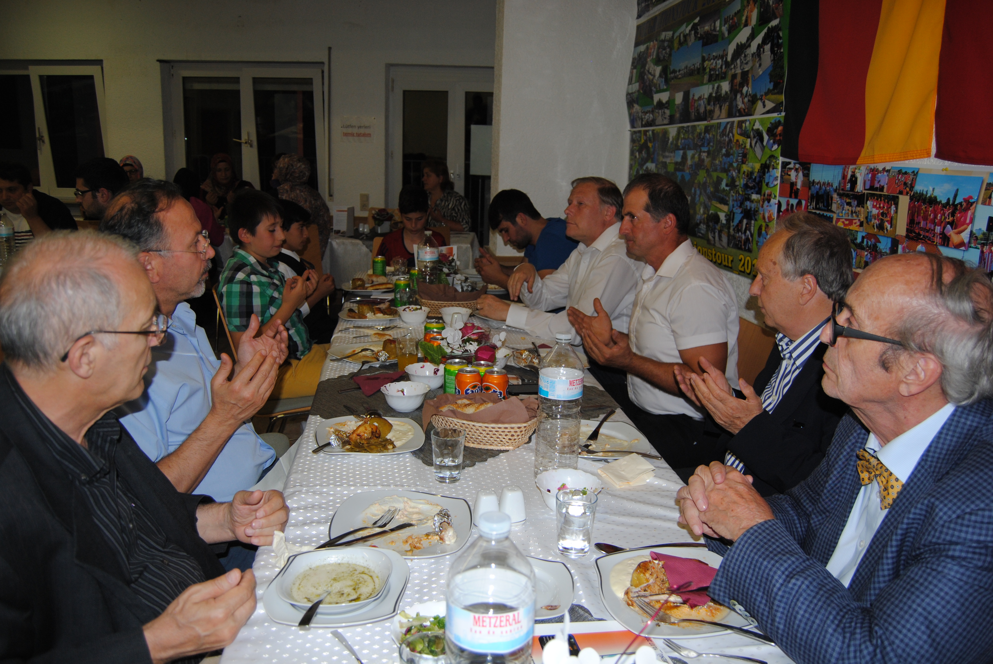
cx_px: 496
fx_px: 746
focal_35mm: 27
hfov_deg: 67.3
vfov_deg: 48.0
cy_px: 332
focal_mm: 18
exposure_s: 1/60
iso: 200
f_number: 3.5
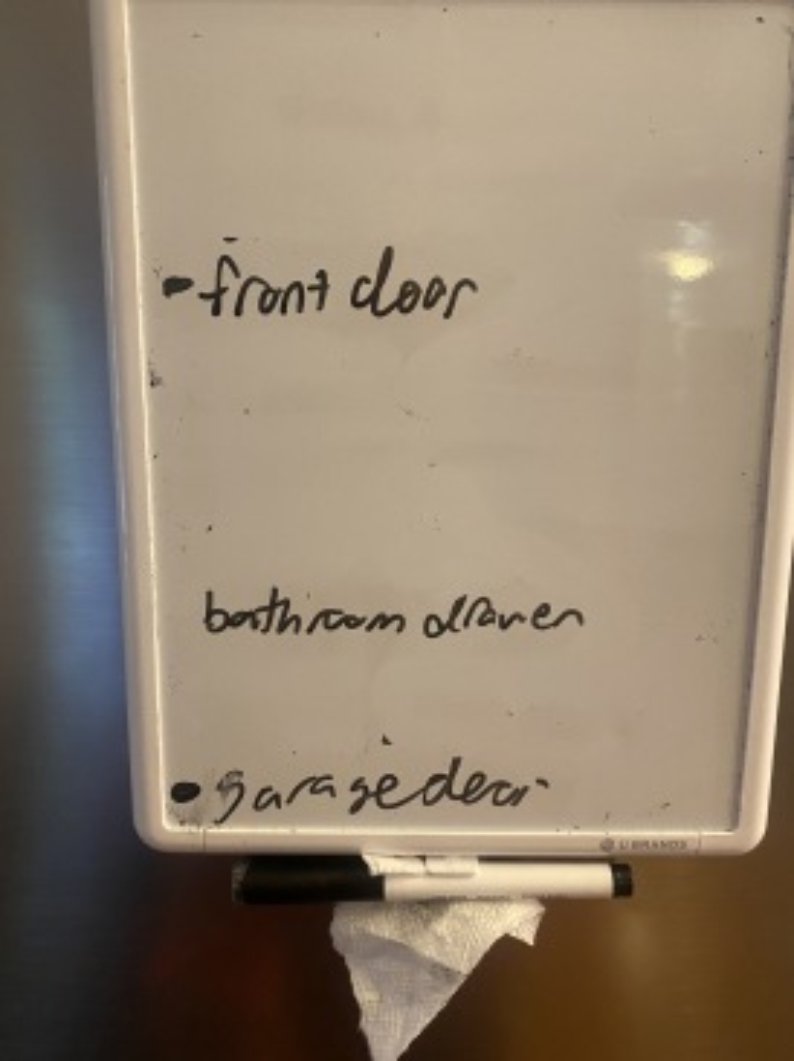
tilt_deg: -10.8
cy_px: 530
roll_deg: -0.2
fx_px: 796
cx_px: 397
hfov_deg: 53.0
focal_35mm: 26
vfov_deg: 67.3
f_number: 1.8
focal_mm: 4.25
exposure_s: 1/40
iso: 400
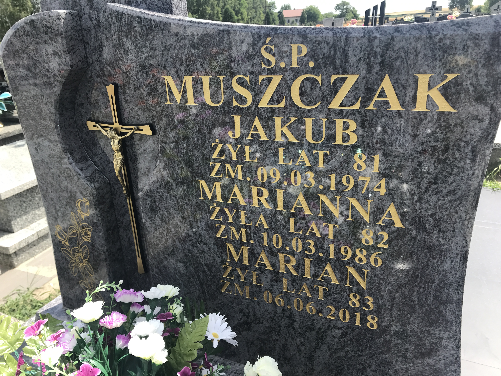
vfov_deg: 49.7
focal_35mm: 28
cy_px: 188
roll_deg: +3.1
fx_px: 405
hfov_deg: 63.4
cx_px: 250
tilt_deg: -21.2
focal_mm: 3.99
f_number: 1.8
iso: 20
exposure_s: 1/939
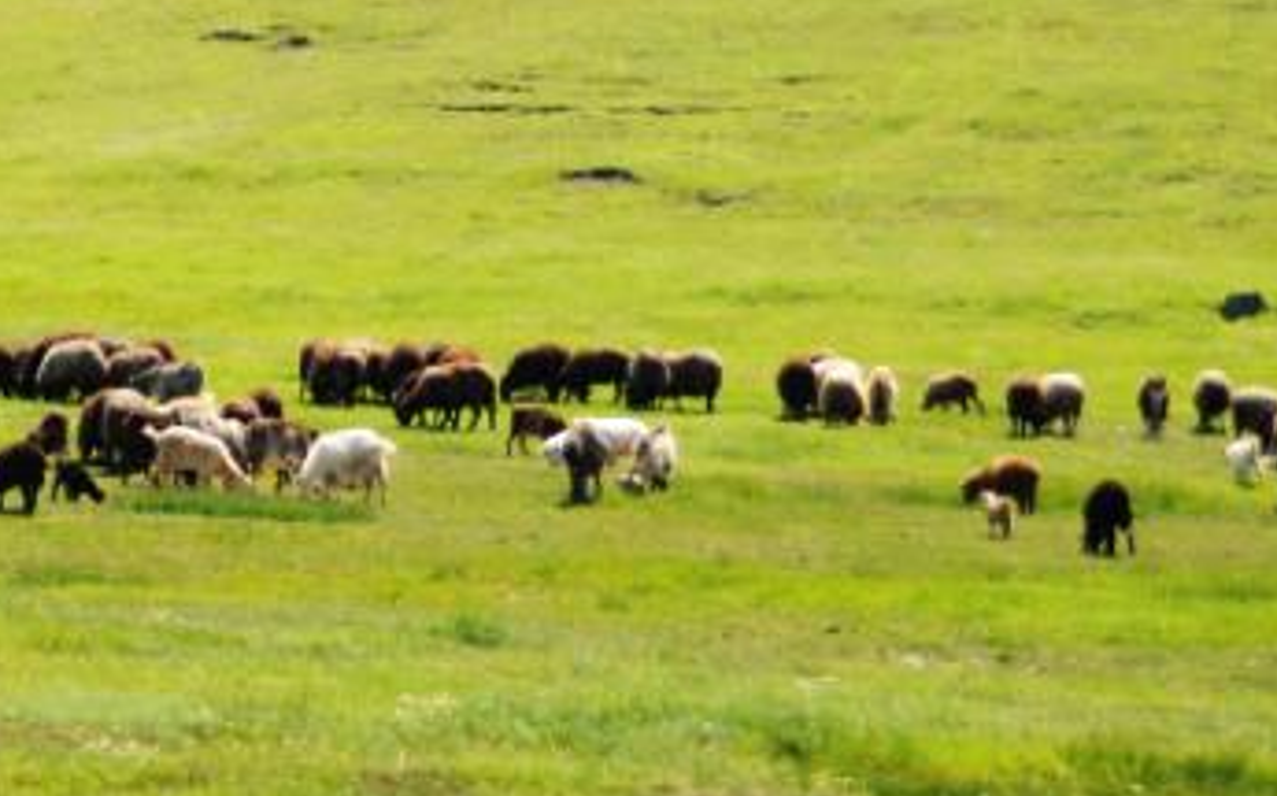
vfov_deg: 7.0
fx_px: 6468
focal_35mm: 186
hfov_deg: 11.1
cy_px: -152
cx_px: -63
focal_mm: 42
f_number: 5
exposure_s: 1/1250
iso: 320
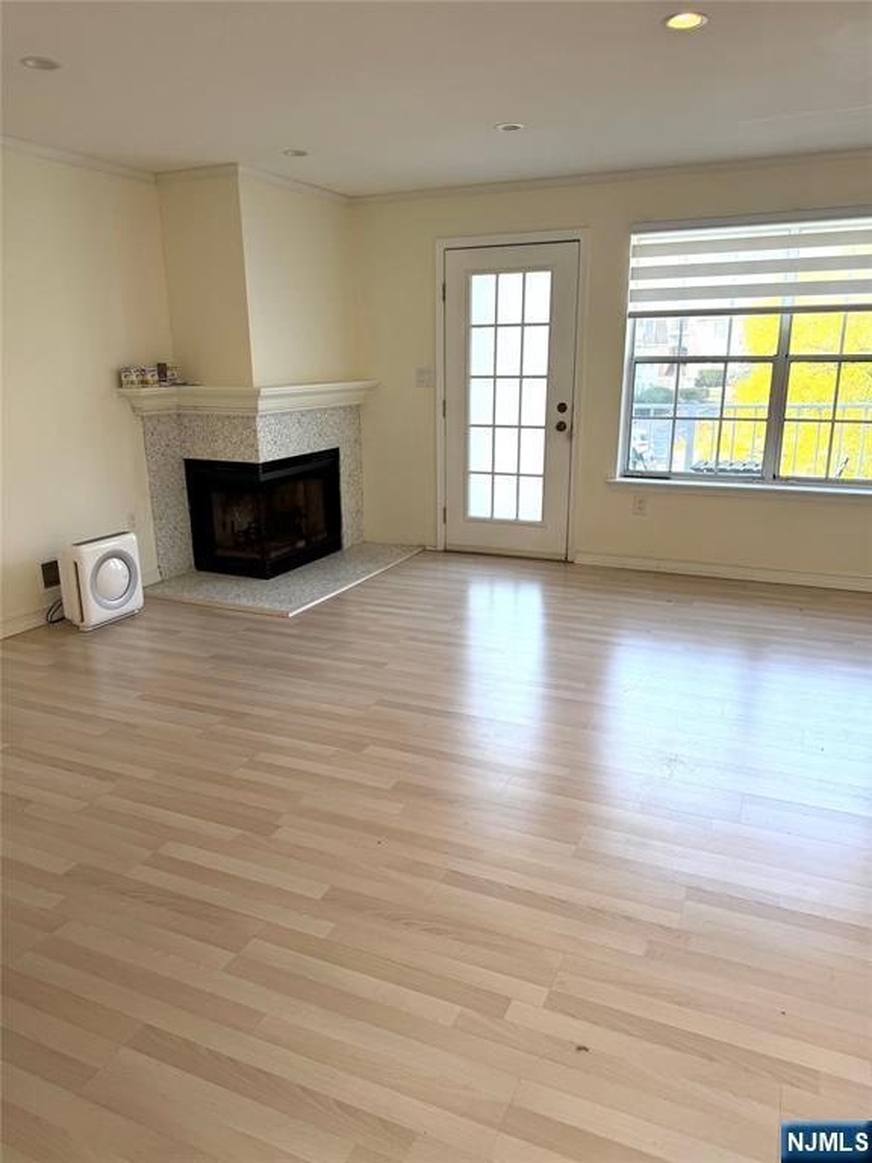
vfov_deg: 71.6
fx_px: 806
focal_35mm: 24
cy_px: 582
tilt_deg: -15.5
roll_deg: +0.6
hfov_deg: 56.8
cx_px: 436
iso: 100
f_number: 1.78
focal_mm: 6.76
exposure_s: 1/353
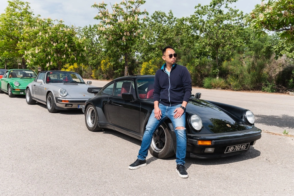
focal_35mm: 35
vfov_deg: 37.8
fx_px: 286
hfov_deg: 54.5
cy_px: 98
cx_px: 147
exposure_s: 1/500
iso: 400
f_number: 6.3
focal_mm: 35
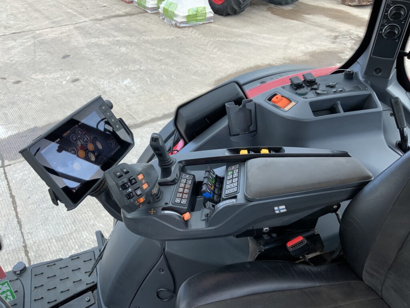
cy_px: 154
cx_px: 205
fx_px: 343
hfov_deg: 61.7
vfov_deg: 48.2
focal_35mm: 29
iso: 16
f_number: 1.8
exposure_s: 1/139
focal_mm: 3
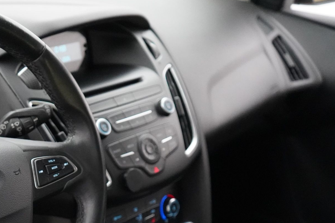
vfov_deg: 20.9
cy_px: 191
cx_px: -2
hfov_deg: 29.3
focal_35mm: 64
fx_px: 595
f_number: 4
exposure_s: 1/160
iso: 12800
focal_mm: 31
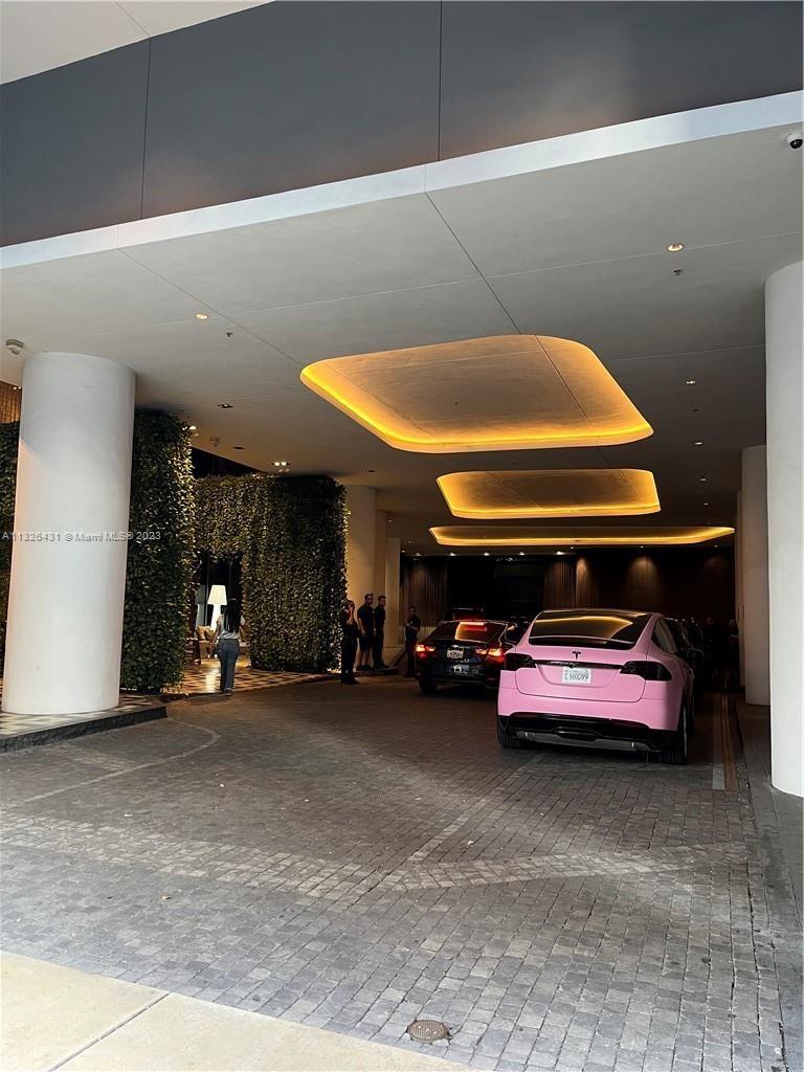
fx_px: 805
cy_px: 536
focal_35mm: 26
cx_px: 402
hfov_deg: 53.1
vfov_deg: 67.3
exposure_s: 1/60
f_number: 1.6
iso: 100
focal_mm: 5.1
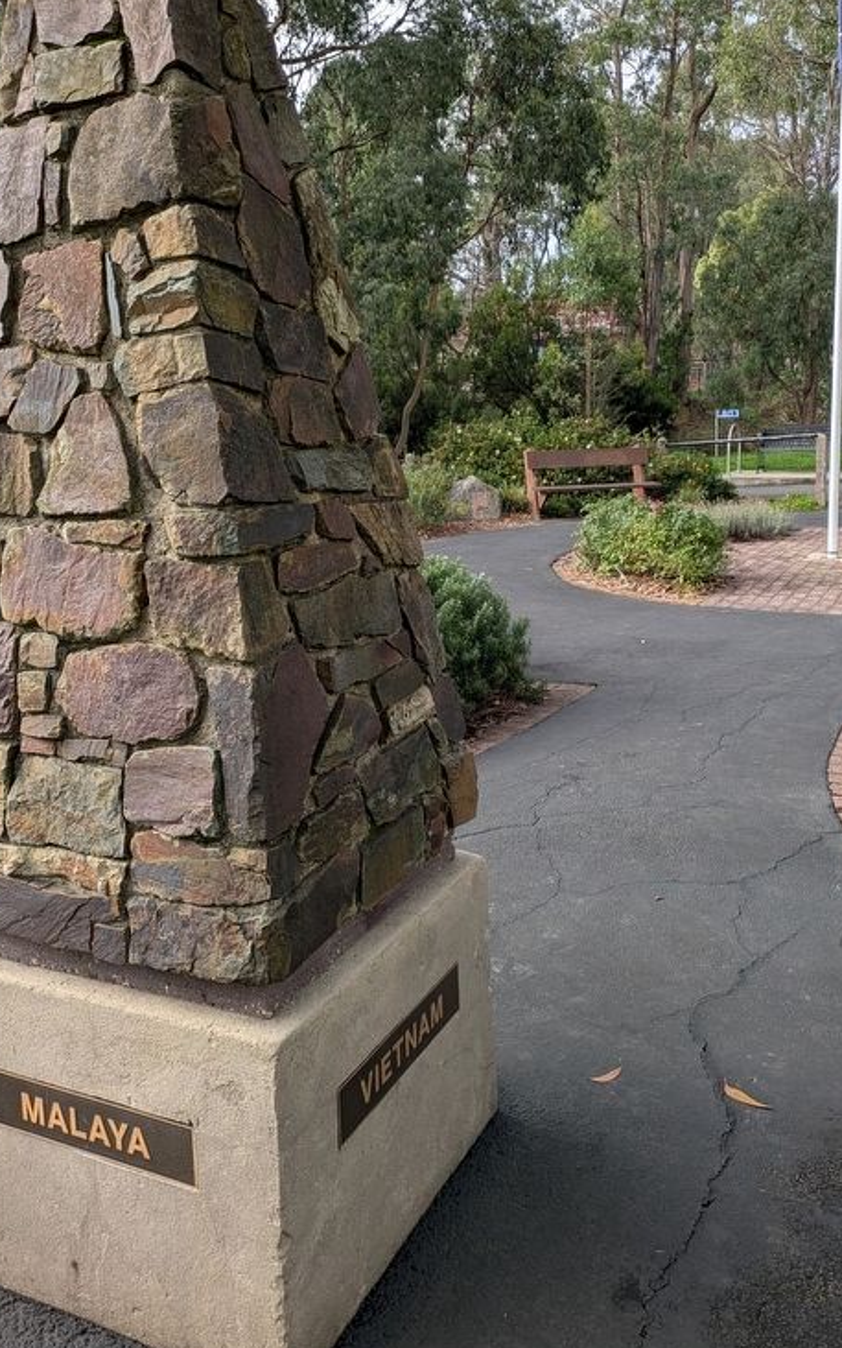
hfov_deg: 43.1
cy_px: 634
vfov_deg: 64.6
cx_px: 467
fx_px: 1065
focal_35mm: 29
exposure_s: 1/623
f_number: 1.89
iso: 52
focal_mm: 5.43
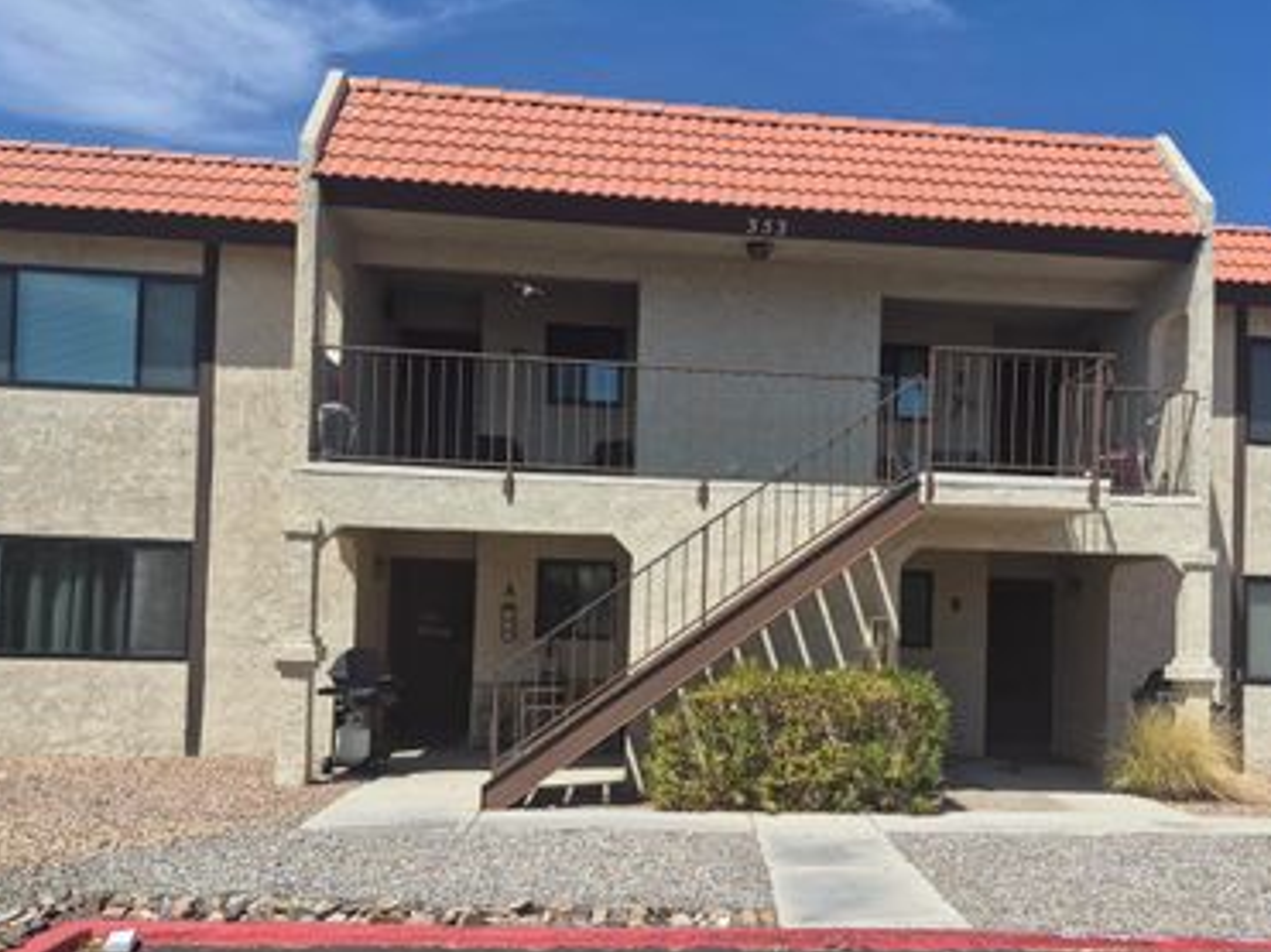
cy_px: 577
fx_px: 1138
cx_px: 754
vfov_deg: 45.1
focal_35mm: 31
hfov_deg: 58.0
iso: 80
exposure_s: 1/6800
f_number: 1.8
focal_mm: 5.4
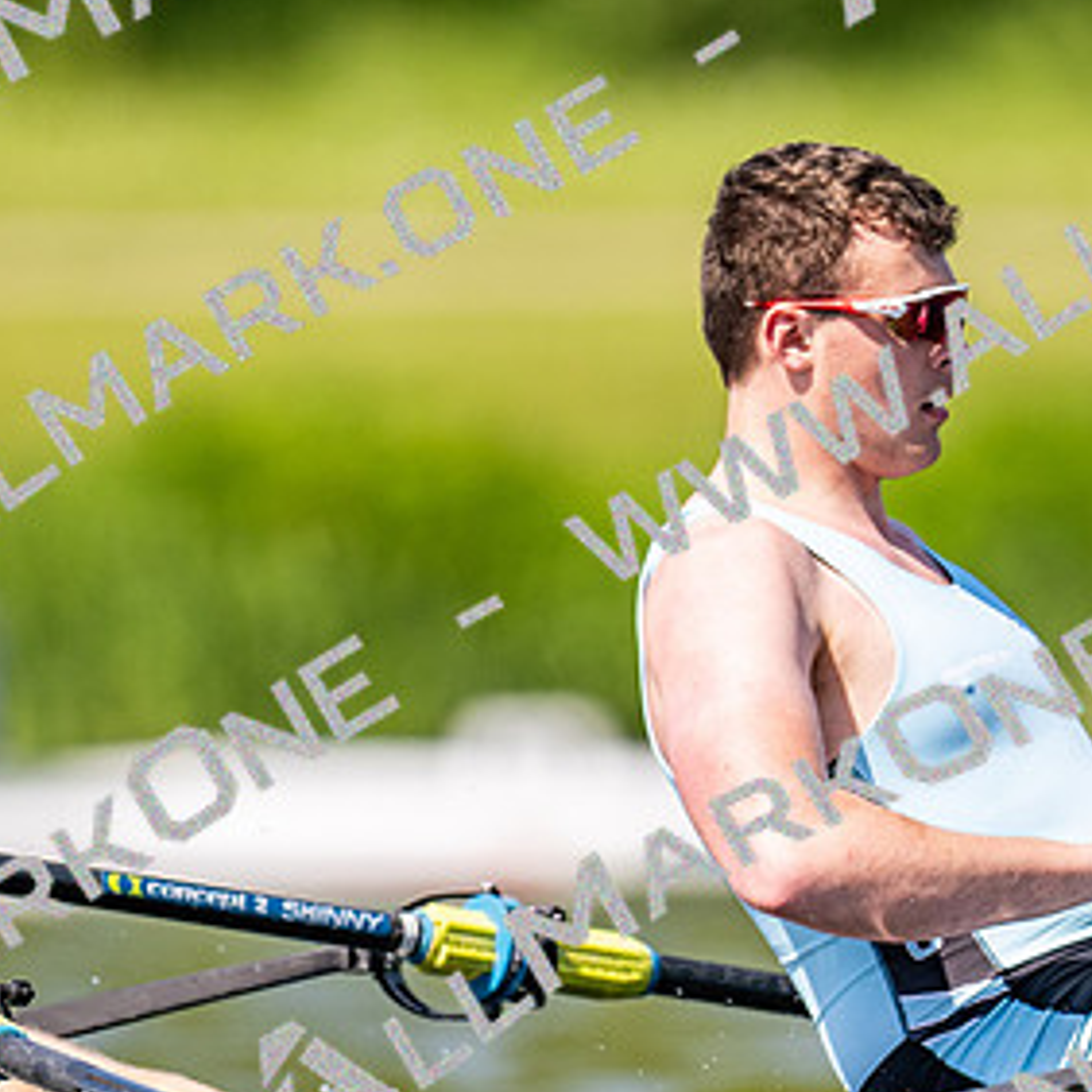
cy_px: 592
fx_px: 56212
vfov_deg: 1.1
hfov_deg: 1.1
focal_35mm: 1575
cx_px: 1042
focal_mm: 600
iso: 280
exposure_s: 1/2500
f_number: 4
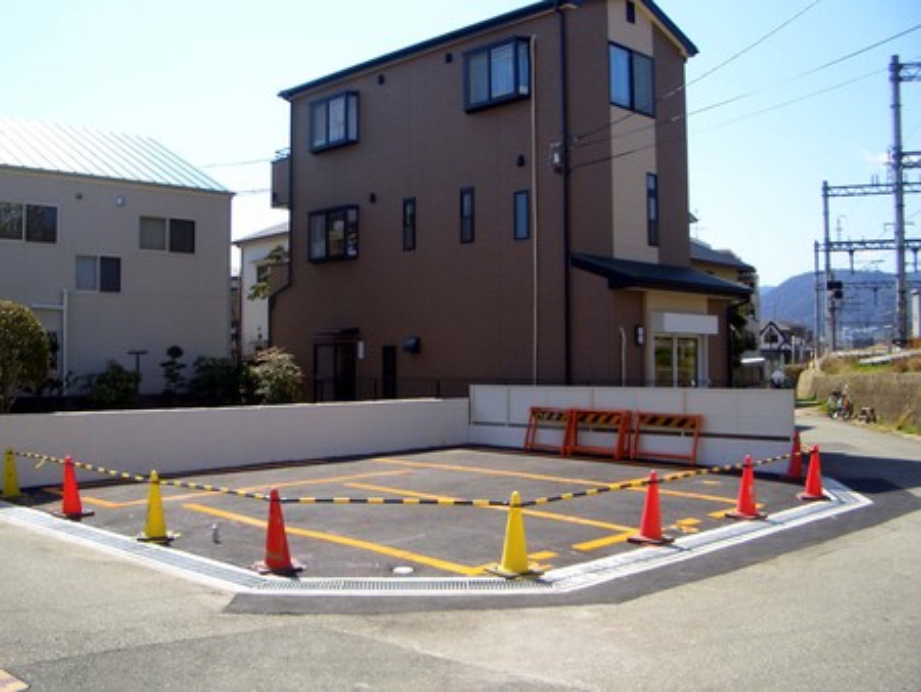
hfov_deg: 52.6
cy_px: 346
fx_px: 932
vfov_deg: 40.7
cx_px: 460
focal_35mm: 35
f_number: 4.3
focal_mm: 5.8
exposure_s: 1/250
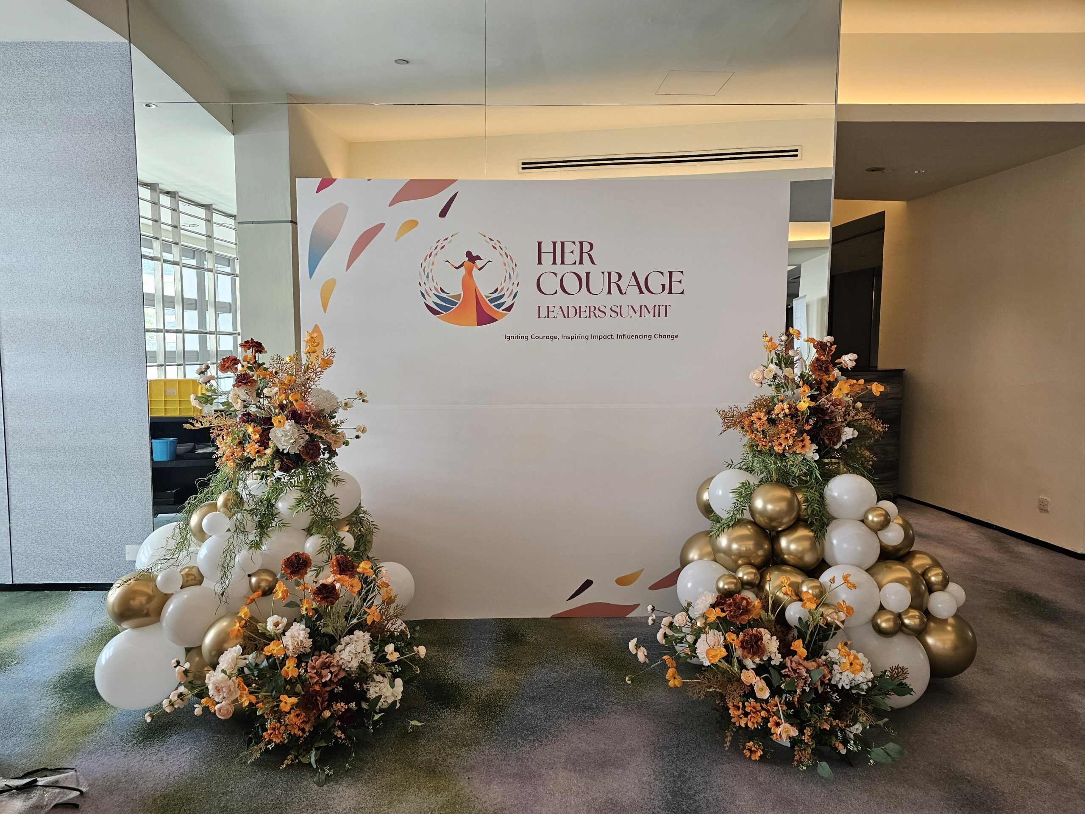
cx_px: 542
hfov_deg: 73.9
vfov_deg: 58.9
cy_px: 407
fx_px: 721
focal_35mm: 23
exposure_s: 1/100
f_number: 1.7
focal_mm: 6.3
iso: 160
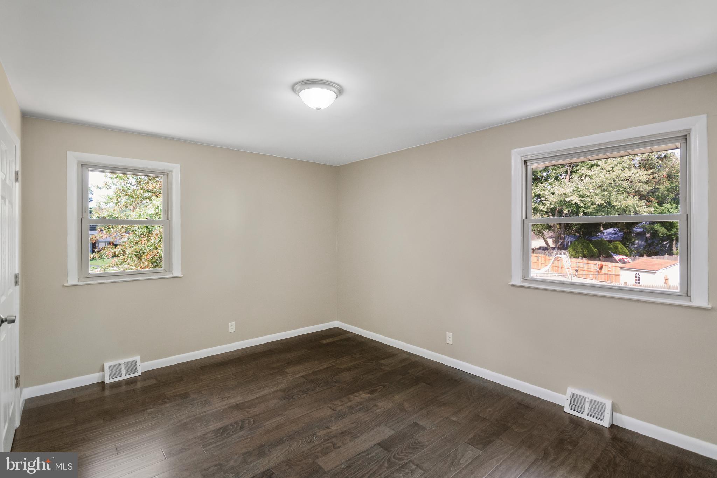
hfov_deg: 96.7
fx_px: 319
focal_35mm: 16
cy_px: 239
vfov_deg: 73.7
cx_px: 358
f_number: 6.3
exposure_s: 1/30
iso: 320
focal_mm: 11
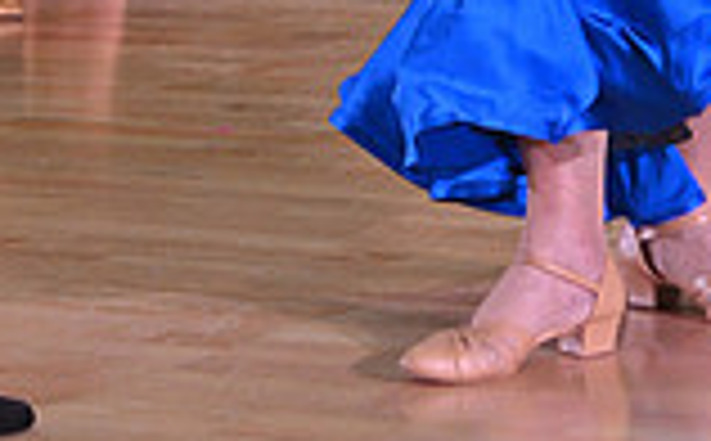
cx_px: 137
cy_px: -554
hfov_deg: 6.6
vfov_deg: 4.0
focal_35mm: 319
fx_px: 6168
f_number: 5
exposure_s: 1/400
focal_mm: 85
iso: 2500
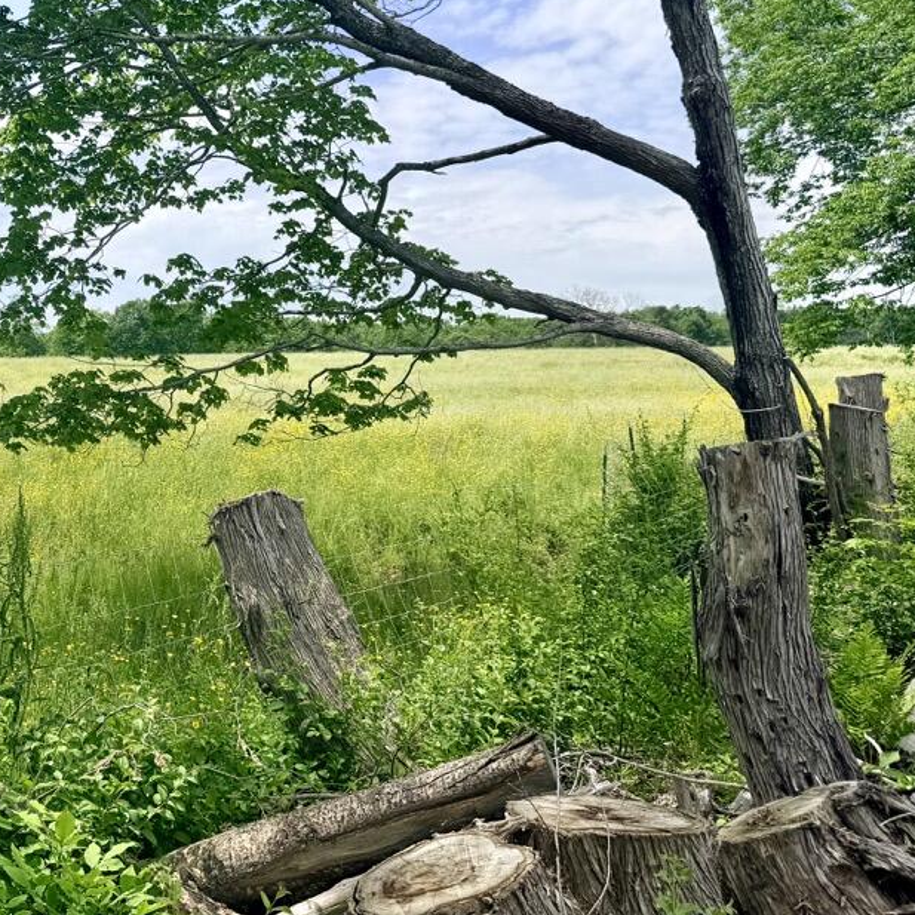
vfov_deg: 37.7
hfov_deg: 35.8
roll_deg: +0.2
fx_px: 1316
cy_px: 276
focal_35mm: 44
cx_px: 71
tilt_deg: +10.0
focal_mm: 6.76
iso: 80
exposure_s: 1/6711
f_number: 1.78
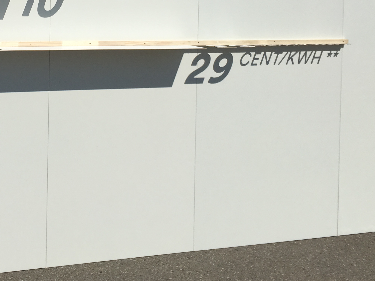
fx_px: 628
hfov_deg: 32.1
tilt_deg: -1.6
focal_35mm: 58
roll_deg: -1.9
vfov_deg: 24.5
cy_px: 25
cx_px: 60
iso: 25
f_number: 2.2
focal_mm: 4.15
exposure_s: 1/6410
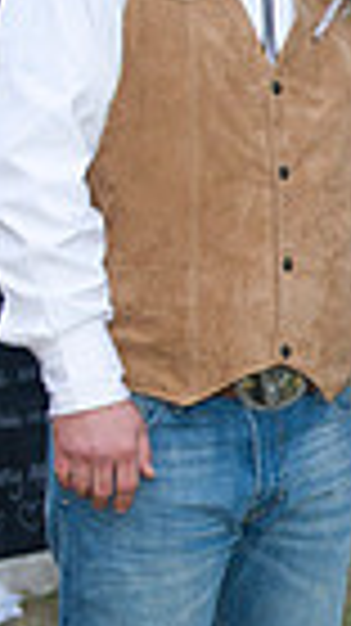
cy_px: 392
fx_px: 2453
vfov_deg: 14.5
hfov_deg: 7.8
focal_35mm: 148
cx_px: 756
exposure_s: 1/100
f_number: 2.8
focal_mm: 34
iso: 800
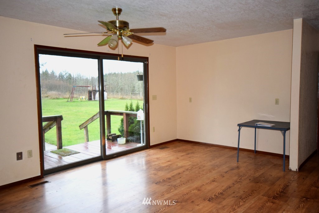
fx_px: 253
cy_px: 106
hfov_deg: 64.5
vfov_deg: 45.7
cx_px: 160
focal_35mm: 28
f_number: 5.6
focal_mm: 19
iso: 800
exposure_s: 1/80
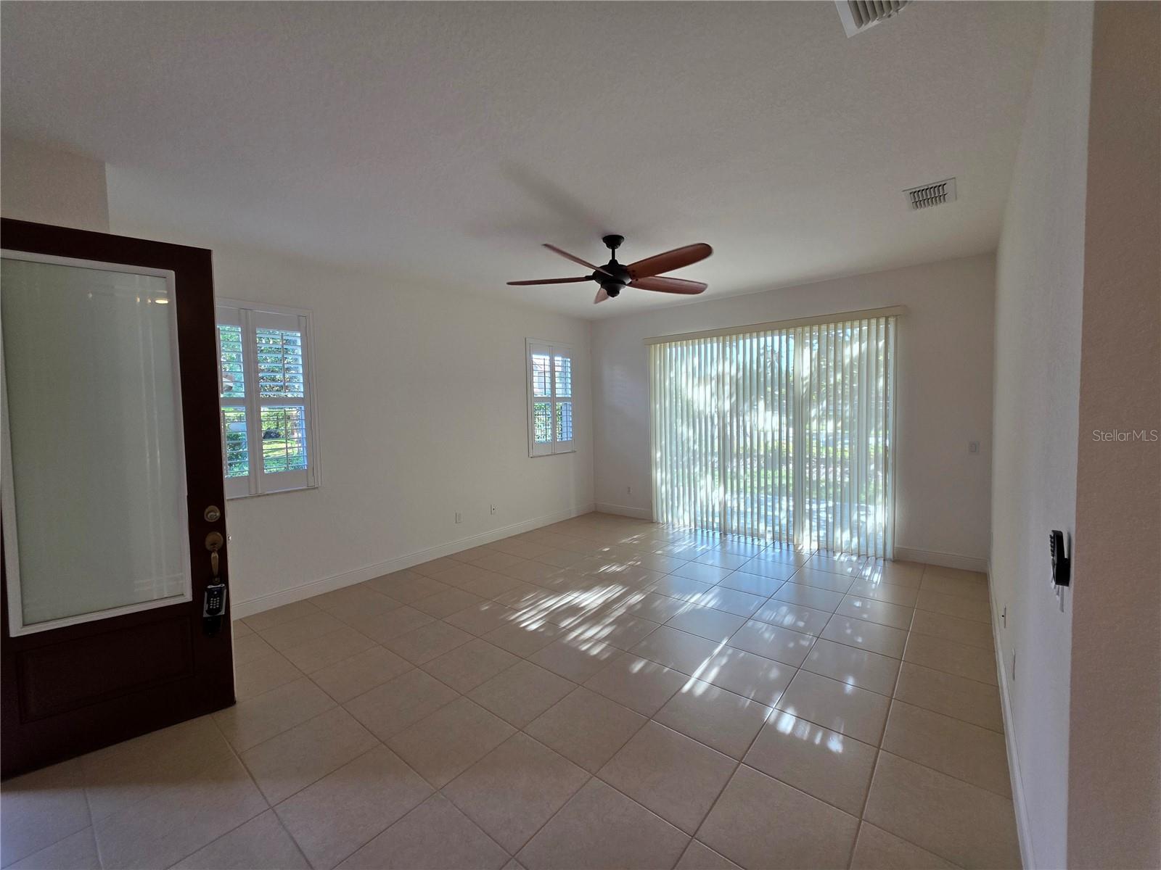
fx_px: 436
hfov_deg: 106.2
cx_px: 580
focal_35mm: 13
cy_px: 435
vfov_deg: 89.9
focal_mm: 2.2
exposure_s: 1/120
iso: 100
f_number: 1.9
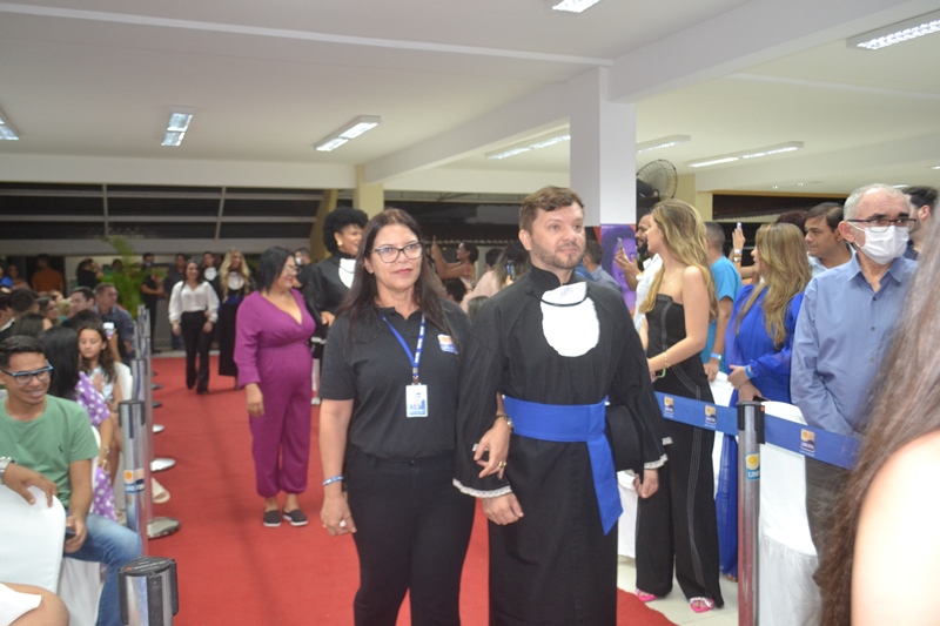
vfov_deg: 43.6
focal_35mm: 30
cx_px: 470
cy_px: 313
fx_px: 783
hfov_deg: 61.9
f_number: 3.8
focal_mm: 20
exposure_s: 1/60
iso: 1400
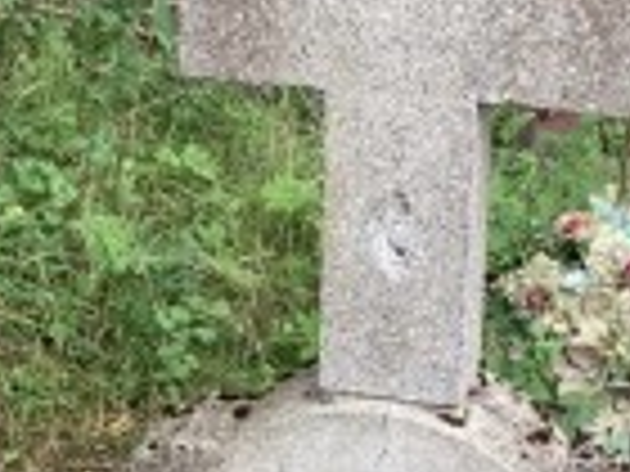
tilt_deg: -27.2
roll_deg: -0.9
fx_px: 2166
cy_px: 706
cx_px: 220
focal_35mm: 119
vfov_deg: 11.9
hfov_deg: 16.5
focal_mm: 4.25
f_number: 1.8
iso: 64
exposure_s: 1/121
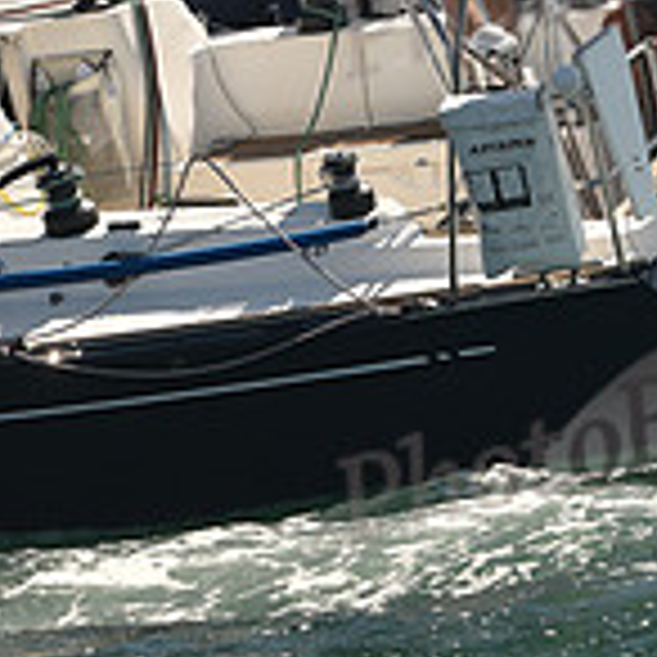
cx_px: 108
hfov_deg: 7.4
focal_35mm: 236
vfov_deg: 7.4
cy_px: 259
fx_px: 5068
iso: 250
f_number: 5.6
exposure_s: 1/640
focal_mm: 70
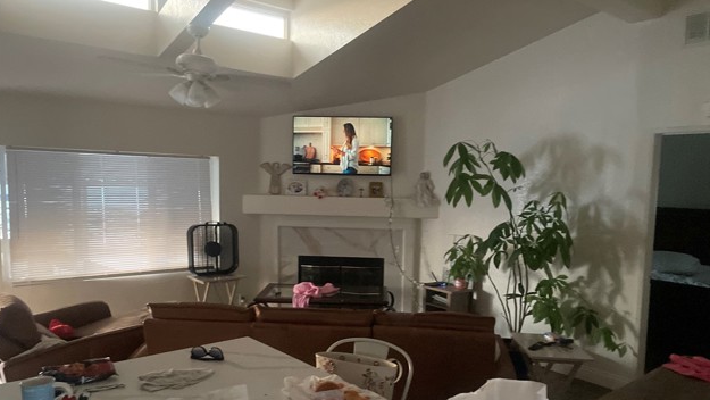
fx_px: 546
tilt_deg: -4.3
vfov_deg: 40.1
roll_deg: -0.7
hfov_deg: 66.1
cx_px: 356
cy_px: 236
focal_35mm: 29
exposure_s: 1/30
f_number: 1.6
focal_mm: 4.2
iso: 800
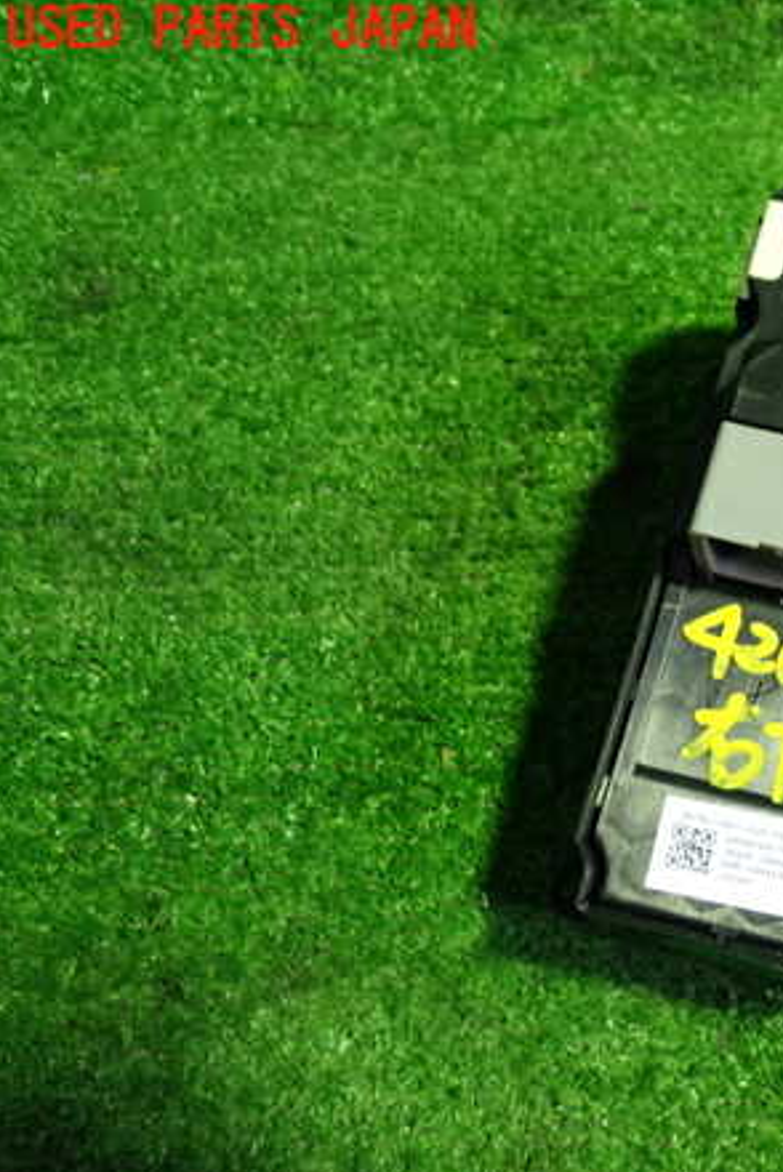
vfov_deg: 38.9
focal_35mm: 51
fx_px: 1661
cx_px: 791
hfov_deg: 25.2
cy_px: 597
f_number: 2.5
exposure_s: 1/40
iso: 400
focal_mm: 6.37
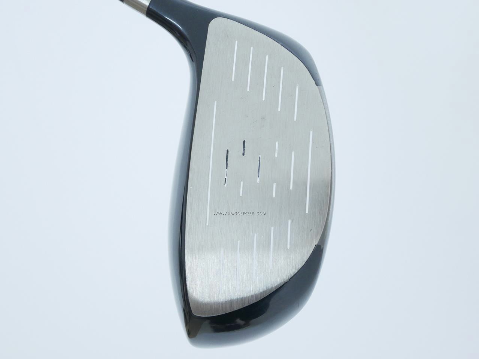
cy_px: 180
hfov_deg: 38.2
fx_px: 692
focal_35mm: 50
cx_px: 240
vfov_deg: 29.1
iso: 1600
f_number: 4.5
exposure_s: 1/60
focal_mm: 25
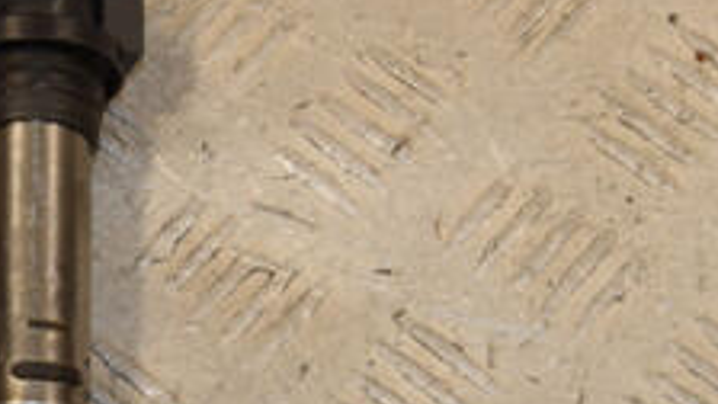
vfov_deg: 8.2
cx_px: 96
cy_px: 292
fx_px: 2806
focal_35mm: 147
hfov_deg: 14.5
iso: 800
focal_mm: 35
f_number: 10
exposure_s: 1/200
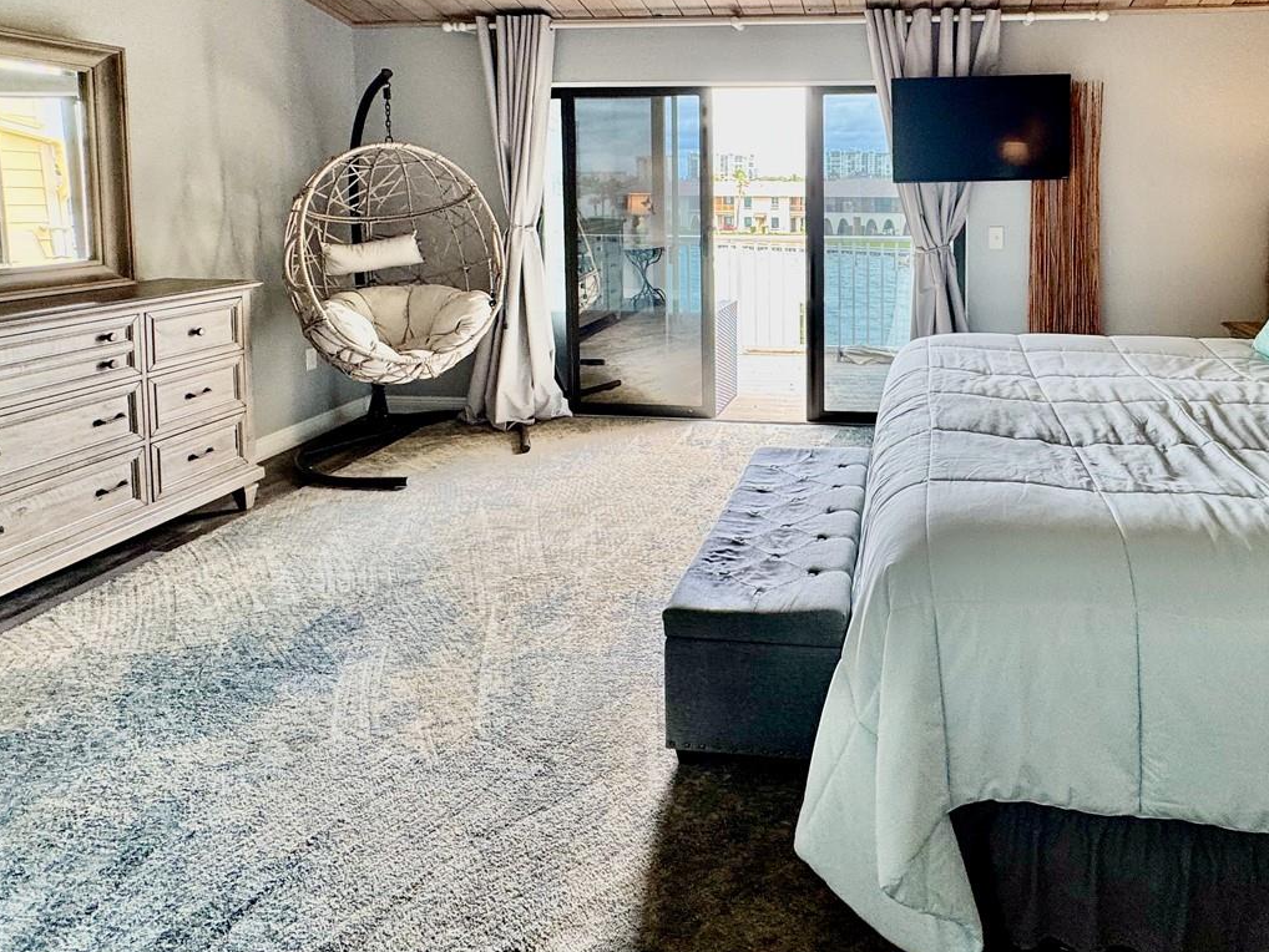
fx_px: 807
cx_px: 830
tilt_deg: -5.0
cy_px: 236
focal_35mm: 22
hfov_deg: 74.4
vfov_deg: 57.9
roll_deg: +0.2
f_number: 2.2
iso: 80
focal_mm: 2.22
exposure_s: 1/120
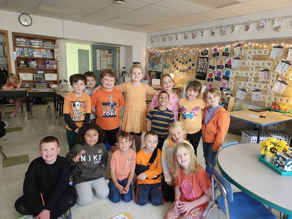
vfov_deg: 58.9
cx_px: 146
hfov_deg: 73.9
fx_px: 194
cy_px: 110
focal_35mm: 23
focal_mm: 5.54
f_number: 1.8
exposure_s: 1/120
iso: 400
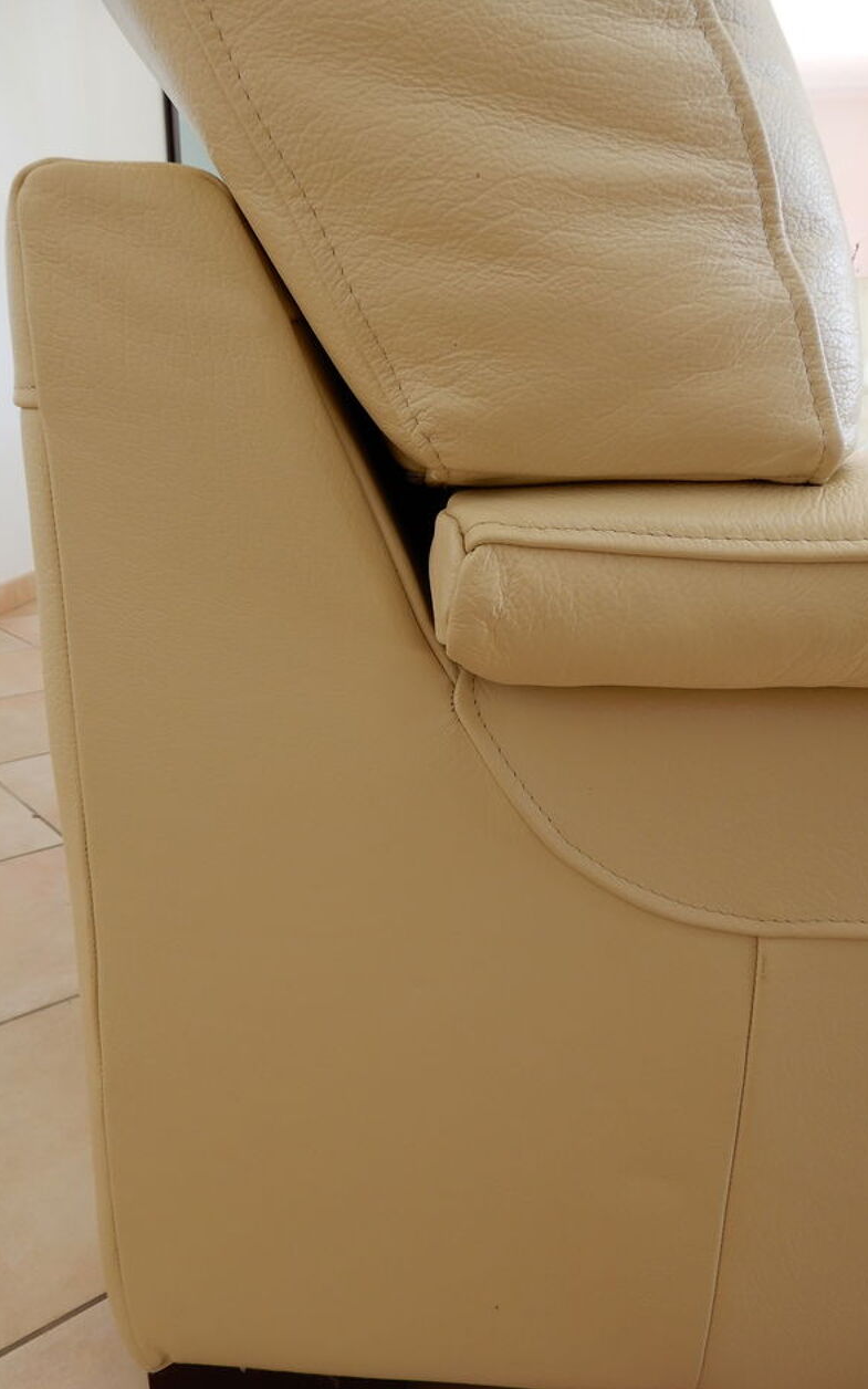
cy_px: 719
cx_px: 390
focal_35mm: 27
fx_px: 1022
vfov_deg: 68.4
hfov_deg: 46.0
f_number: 3.4
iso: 80
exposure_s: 1/30
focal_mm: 4.3
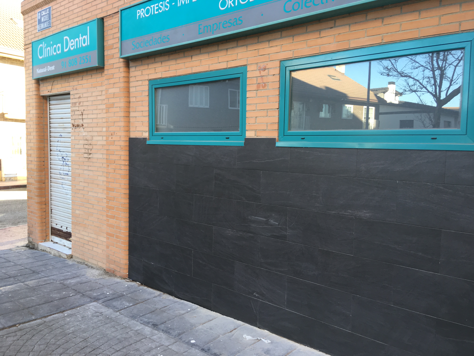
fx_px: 397
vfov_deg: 48.2
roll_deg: -1.0
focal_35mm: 29
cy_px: 178
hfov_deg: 61.7
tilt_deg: -3.1
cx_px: 237
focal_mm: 4.15
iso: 40
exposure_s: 1/100
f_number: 2.2
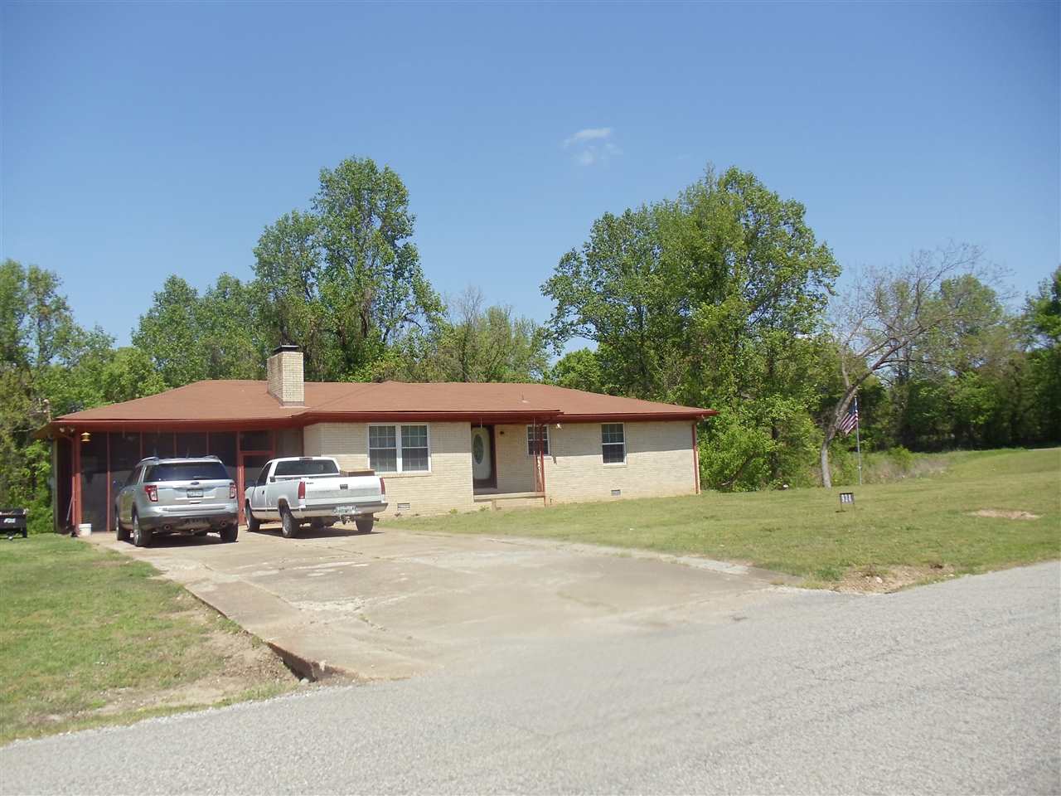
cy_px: 398
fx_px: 1349
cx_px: 530
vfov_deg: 32.9
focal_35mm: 44
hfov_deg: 42.9
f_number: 7.1
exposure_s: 1/200
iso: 80
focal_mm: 6
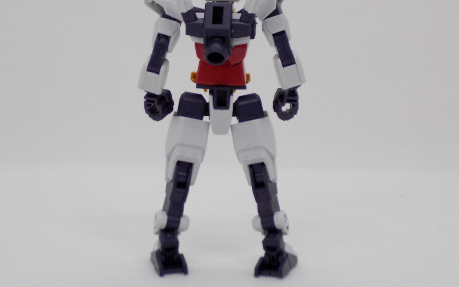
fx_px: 838
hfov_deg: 30.6
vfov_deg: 19.4
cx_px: 195
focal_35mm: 67
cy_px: 120
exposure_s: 1/60
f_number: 3.9
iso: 80
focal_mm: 9.3
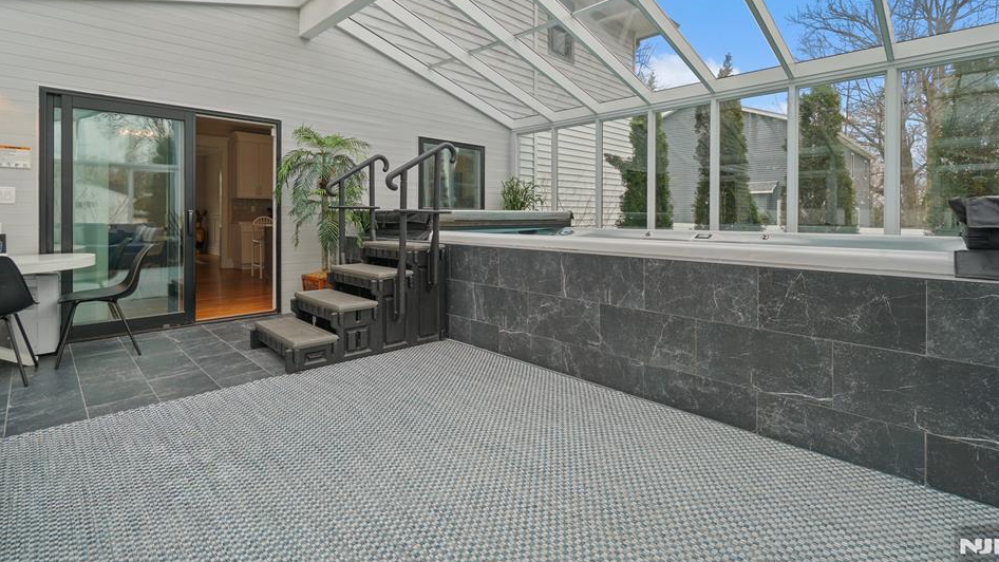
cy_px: 211
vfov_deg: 63.0
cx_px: 522
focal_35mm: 17
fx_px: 450
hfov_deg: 95.9
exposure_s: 1/10
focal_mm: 10
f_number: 9.5
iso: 100
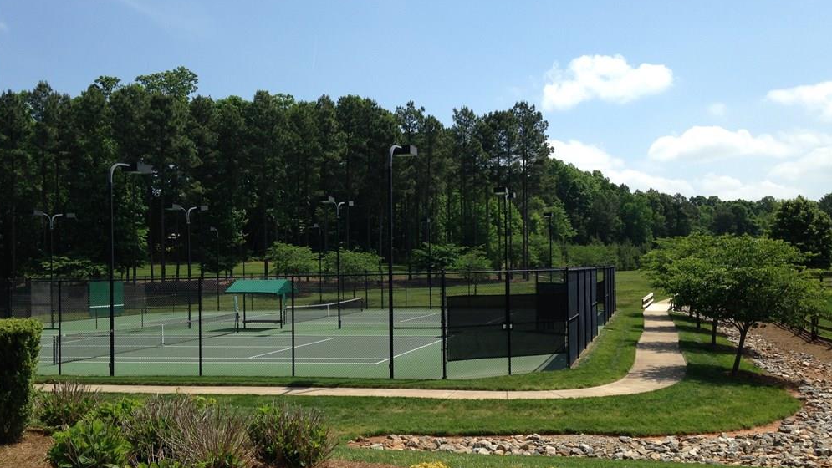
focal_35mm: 37
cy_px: 282
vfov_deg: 31.9
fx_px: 816
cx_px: 419
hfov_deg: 54.0
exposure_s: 1/1466
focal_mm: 4.12
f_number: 2.4
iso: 50
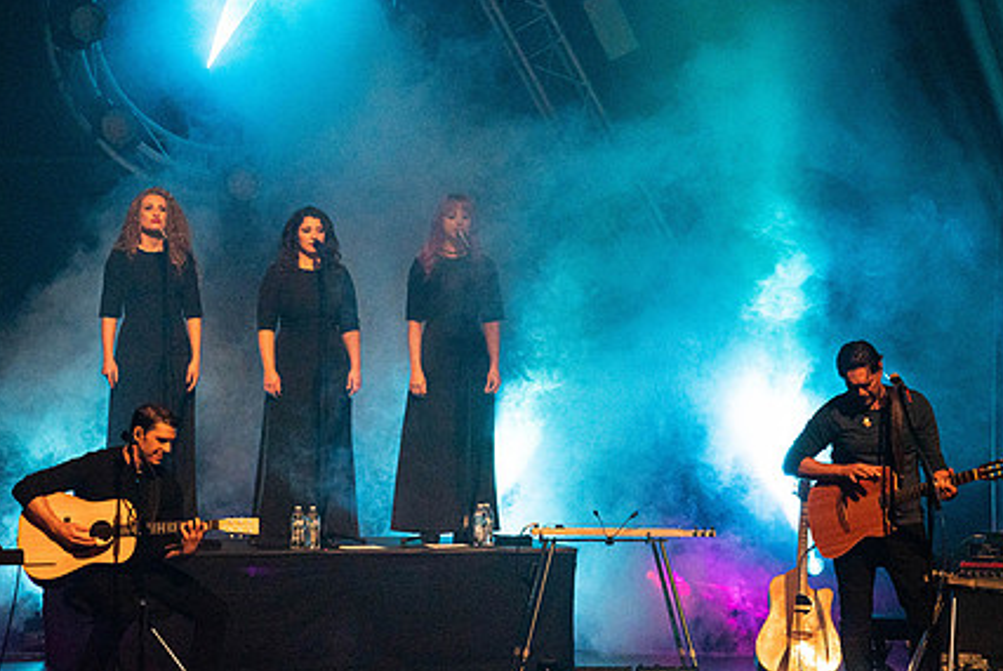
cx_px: 457
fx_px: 7586
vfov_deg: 5.1
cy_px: 336
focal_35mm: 272
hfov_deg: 7.6
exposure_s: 1/250
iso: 6400
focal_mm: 200
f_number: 5.6
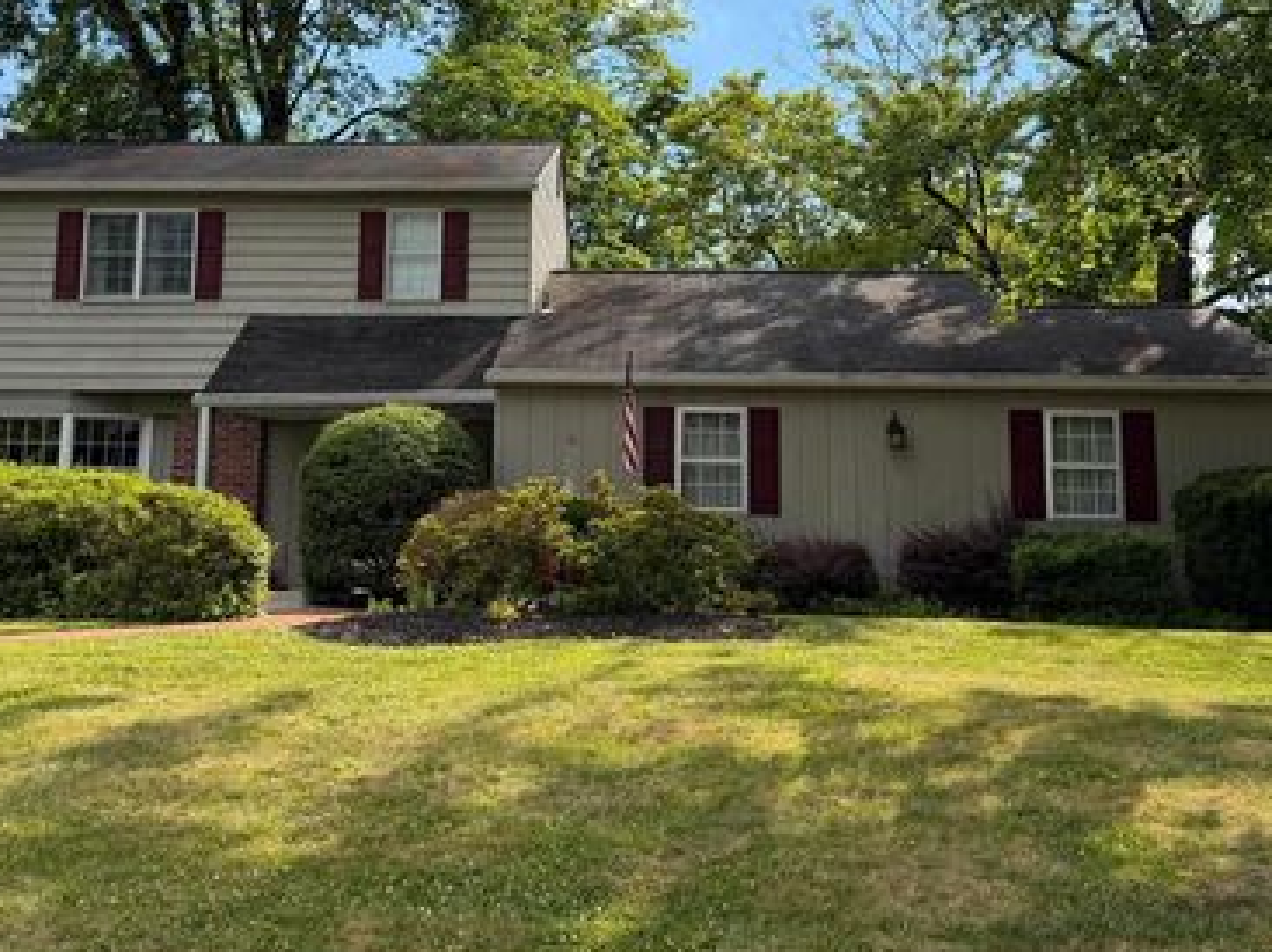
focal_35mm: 39
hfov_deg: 47.8
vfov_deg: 36.4
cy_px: 318
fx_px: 1432
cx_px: 587
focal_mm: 6.76
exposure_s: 1/3279
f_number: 1.78
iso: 100
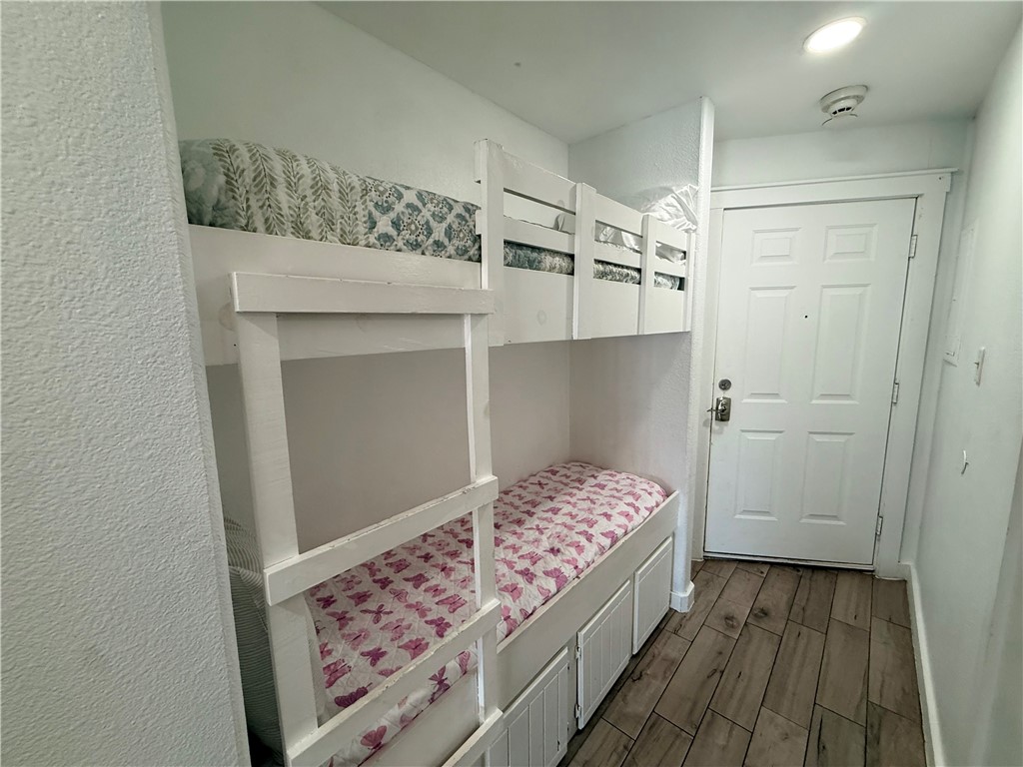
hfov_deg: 102.1
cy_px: 384
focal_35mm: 14
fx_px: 414
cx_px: 512
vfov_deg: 85.7
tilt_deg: -8.8
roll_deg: +0.8
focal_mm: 2.22
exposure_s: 1/120
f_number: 2.2
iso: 160
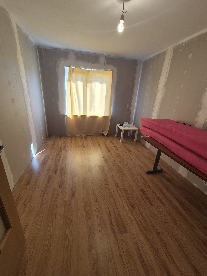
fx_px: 104
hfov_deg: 89.9
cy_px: 138
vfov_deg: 106.2
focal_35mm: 13
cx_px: 104
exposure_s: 1/100
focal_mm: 2.2
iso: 50
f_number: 2.2
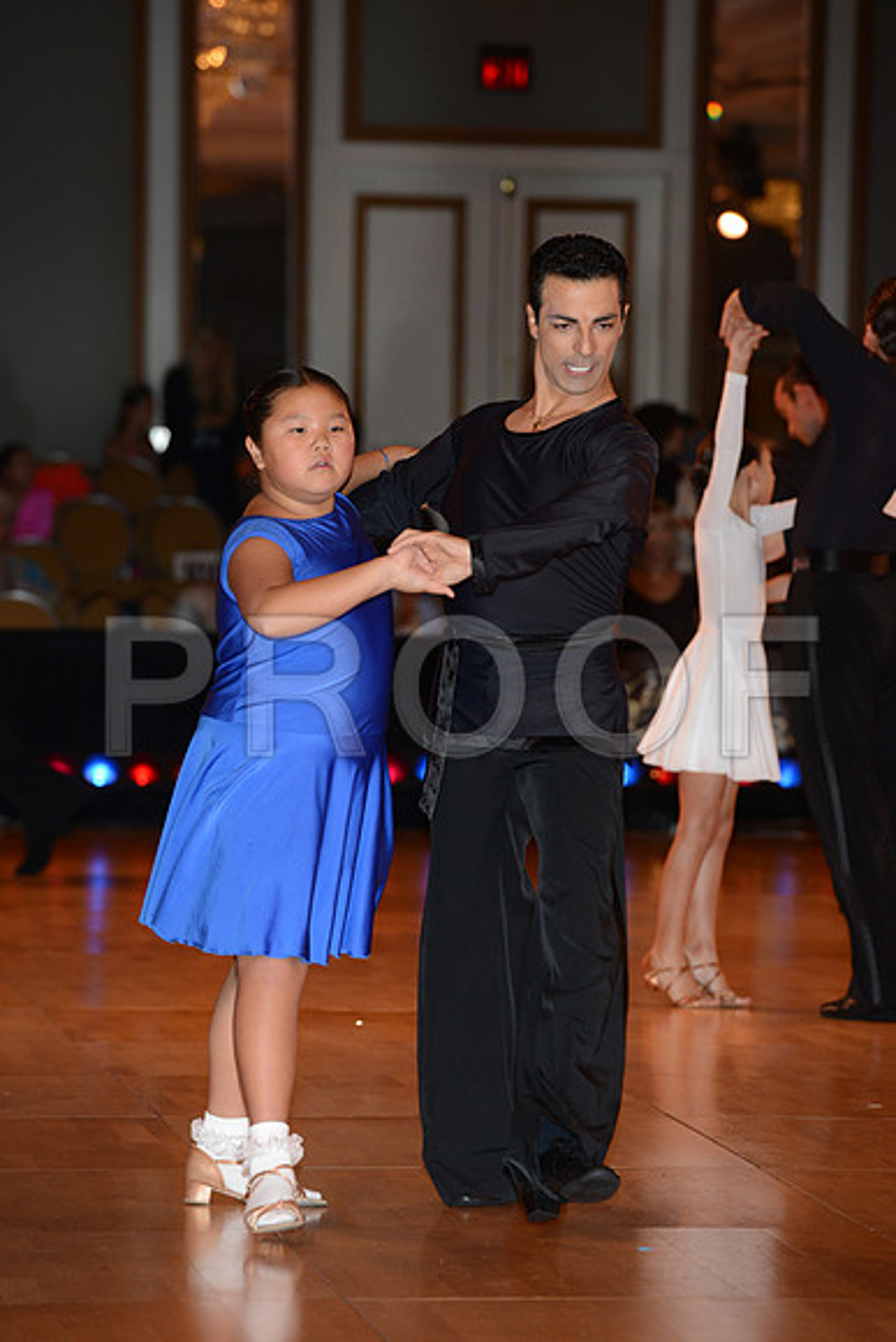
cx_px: 448
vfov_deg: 10.8
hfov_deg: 7.2
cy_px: 671
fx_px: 7089
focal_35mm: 190
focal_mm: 190
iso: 1000
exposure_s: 1/250
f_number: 5.6
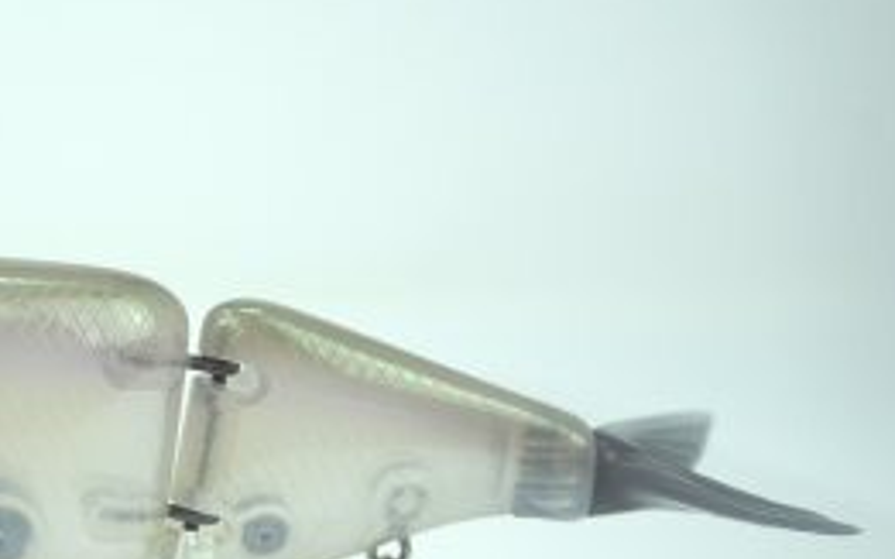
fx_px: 2000
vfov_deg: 15.9
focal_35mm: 82
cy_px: 333
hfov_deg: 24.1
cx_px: 7
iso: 200
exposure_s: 1/250
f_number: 5.6
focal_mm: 35
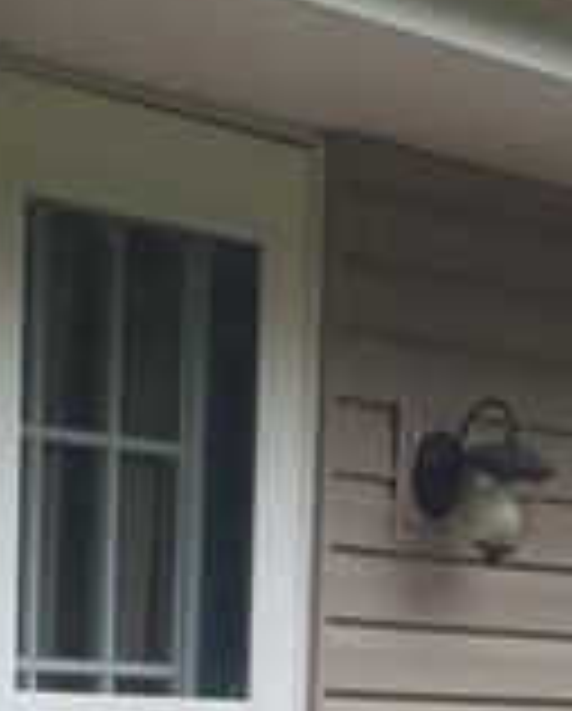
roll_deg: -3.6
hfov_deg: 8.4
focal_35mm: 183
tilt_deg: -7.9
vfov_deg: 10.0
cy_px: 1260
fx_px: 3861
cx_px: 685
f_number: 2.2
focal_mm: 4.15
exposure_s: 1/282
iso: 32
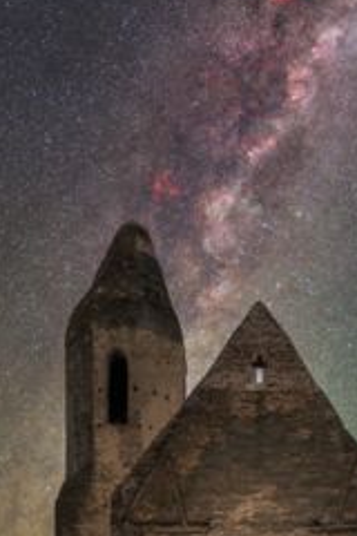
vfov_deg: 43.6
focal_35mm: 45
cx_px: 259
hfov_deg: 29.5
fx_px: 669
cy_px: 284
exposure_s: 120
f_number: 2.8
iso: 800
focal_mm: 18
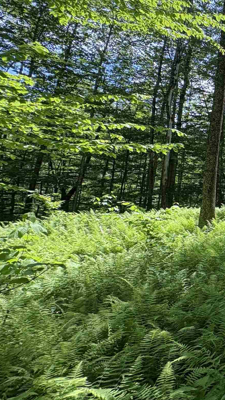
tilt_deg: +10.3
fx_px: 318
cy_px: 160
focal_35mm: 30
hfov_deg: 25.4
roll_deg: -2.3
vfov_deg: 63.7
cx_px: 362
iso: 40
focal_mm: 2.22
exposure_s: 1/377
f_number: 2.2
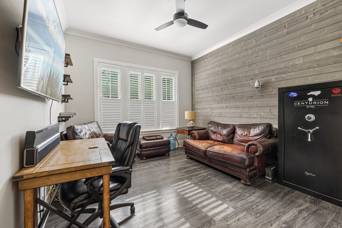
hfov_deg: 100.4
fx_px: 142
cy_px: 114
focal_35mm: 15
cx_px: 171
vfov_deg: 77.3
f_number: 8
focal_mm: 10
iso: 400
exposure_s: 1/8
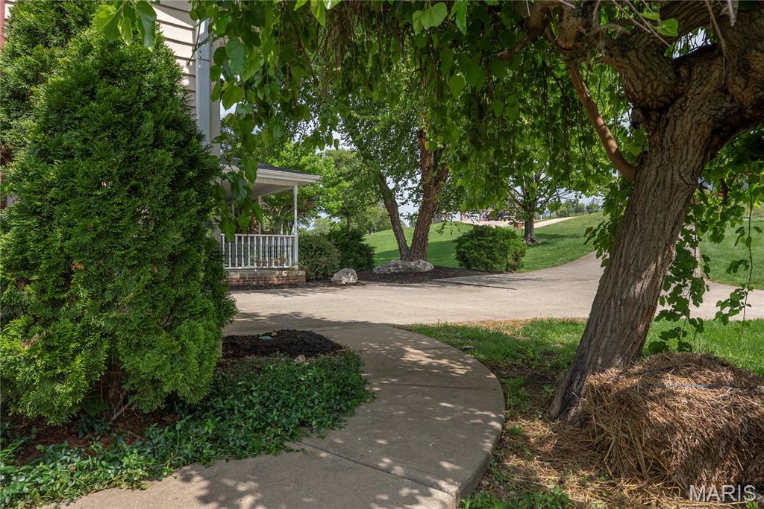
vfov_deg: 56.2
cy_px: 254
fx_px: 478
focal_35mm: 22
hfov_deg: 77.3
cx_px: 382
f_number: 11
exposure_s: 1/640
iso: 1000
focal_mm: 22.5
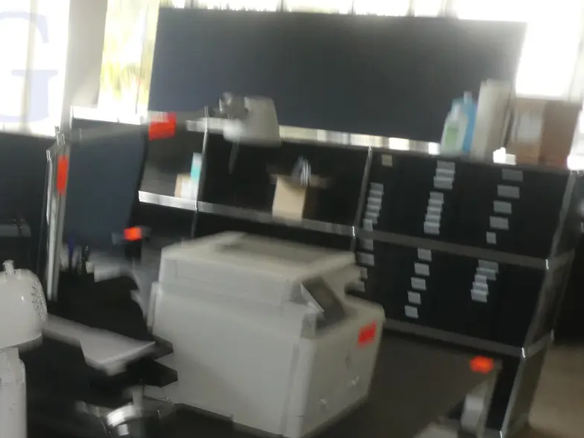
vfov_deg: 23.7
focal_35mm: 59
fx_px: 996
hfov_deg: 29.6
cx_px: -49
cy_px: 442
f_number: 3.3
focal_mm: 4.3
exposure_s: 1/60
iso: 200
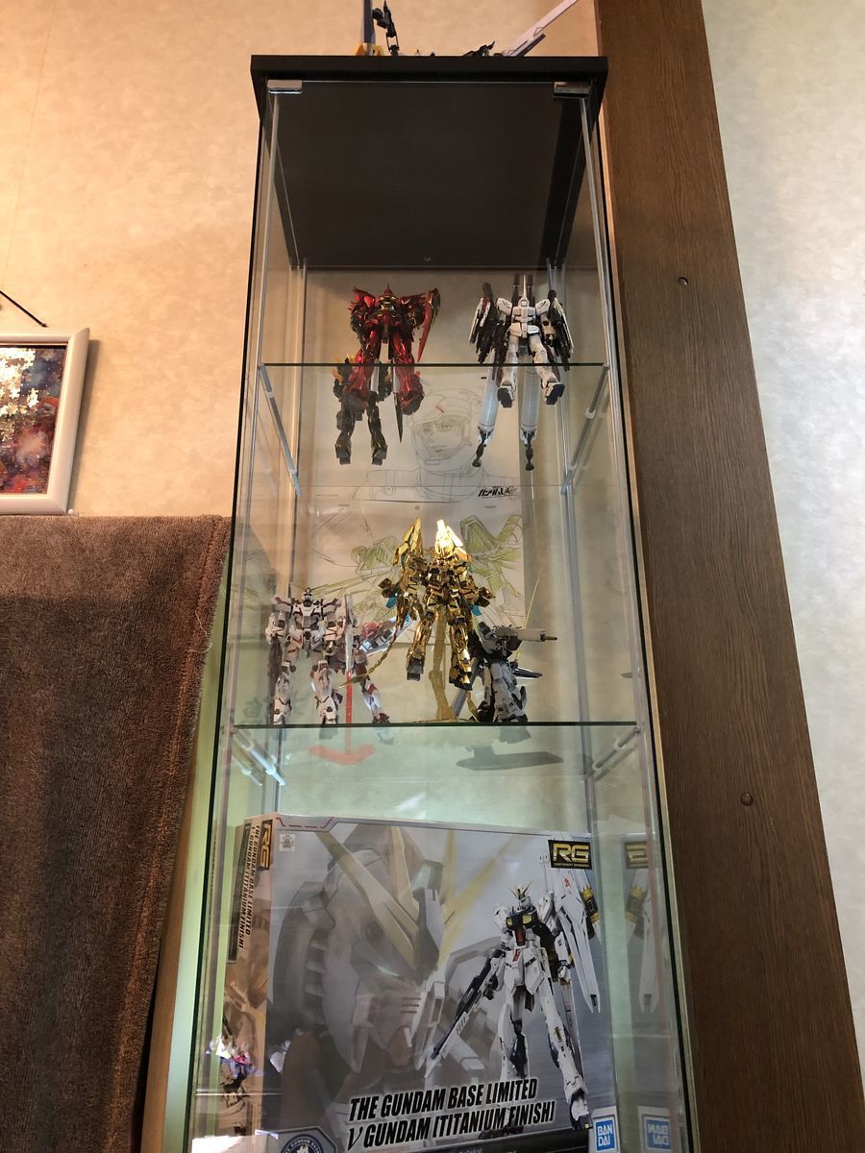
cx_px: 432
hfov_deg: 49.7
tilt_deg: +19.4
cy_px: 576
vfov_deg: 63.4
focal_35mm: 28
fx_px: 933
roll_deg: -1.0
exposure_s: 1/14
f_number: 1.8
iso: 100
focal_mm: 3.99
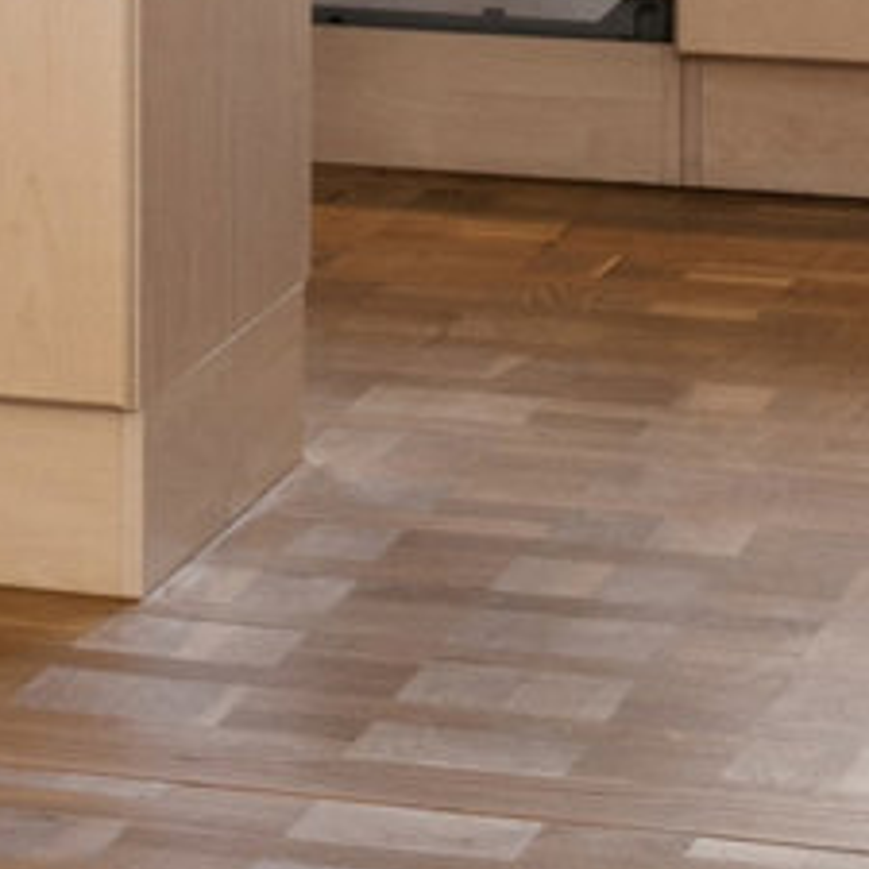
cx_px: -1993
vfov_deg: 6.7
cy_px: -1068
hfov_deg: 6.3
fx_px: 7072
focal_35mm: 249
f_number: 8
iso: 200
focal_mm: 22
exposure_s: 1/25
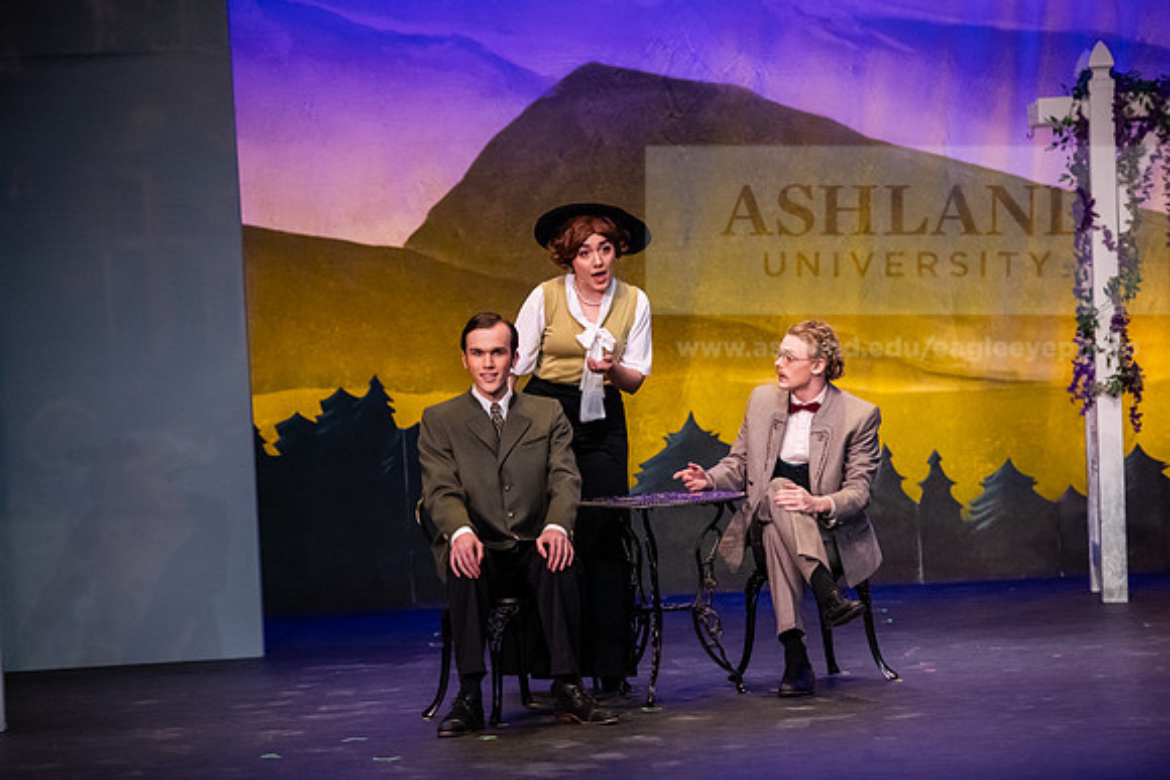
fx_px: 4551
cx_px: 585
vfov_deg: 9.8
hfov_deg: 14.7
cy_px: 390
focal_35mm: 140
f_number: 3.2
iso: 4000
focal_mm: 140
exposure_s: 1/320
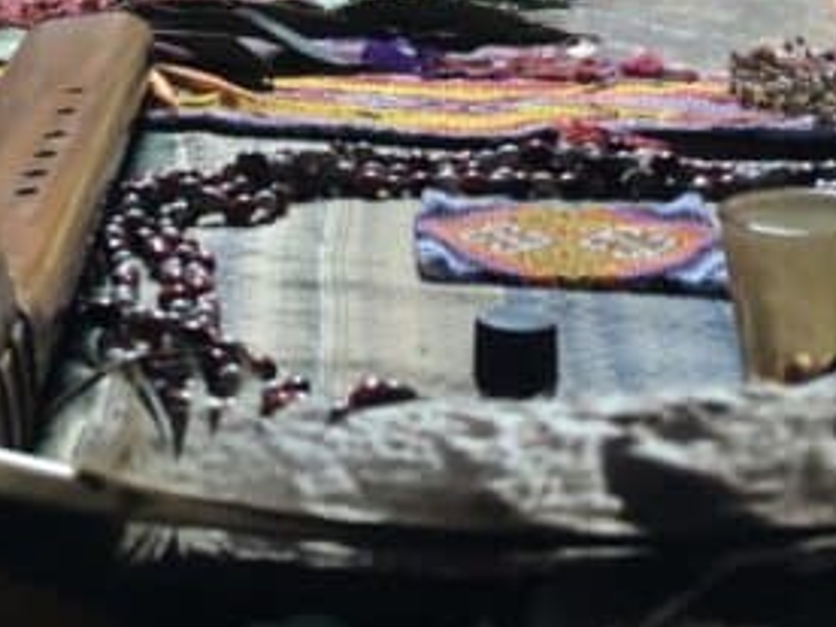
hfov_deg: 18.6
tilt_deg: -0.1
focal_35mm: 104
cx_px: 82
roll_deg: -1.0
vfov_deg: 13.1
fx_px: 2512
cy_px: -427
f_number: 1.8
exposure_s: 1/15
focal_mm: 3.99
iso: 50
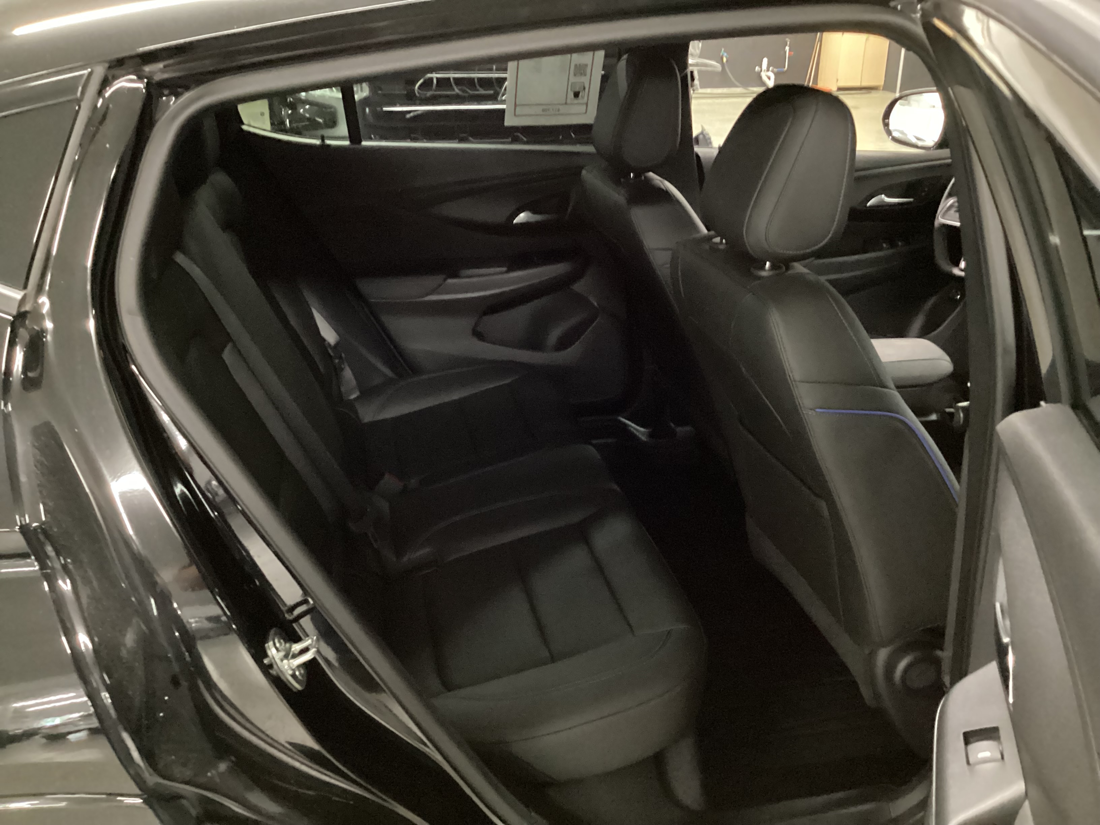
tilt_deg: -25.7
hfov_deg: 58.4
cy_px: 412
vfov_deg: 45.4
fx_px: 985
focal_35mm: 31
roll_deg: -0.7
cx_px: 550
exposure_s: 1/15
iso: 800
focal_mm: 3.3
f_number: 2.4
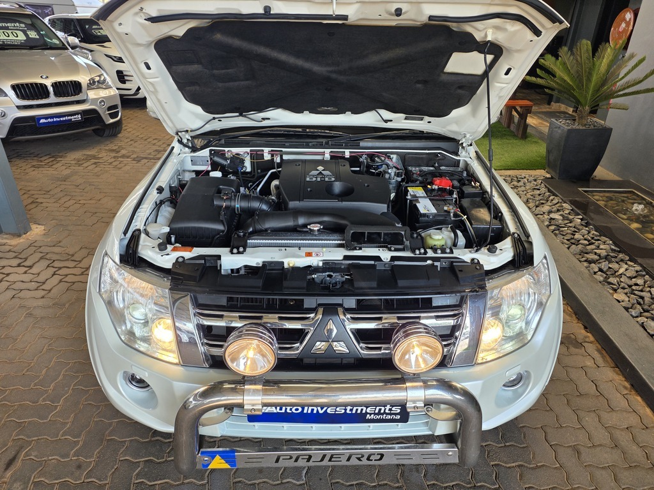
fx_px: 435
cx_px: 327
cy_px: 245
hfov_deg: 73.9
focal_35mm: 23
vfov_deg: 58.9
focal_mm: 6.25
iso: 32
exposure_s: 1/180
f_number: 1.7
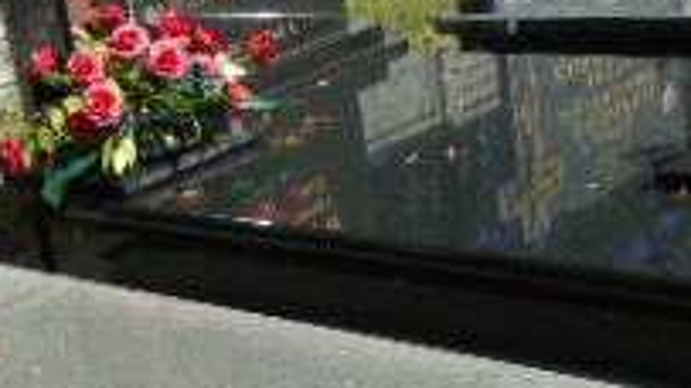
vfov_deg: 13.6
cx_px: 123
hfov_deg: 24.3
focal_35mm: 86
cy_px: 466
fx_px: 1575
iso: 80
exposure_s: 1/640
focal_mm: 4.4
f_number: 3.4
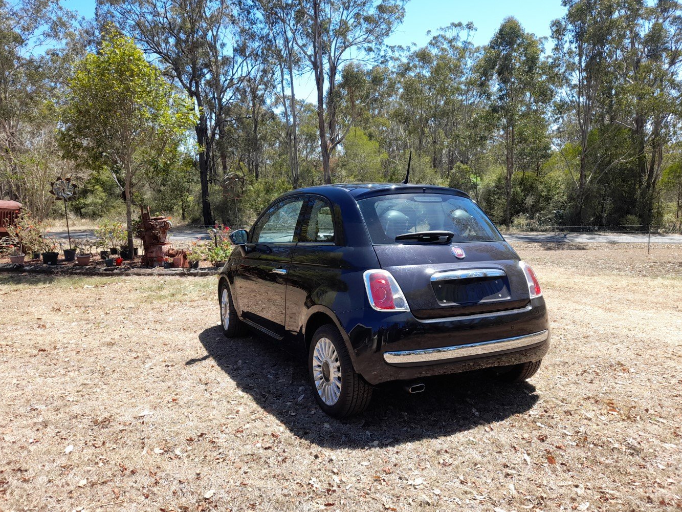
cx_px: 347
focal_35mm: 27
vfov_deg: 51.4
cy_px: 263
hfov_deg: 65.3
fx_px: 532
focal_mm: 4.6
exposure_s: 1/309
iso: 20
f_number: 2
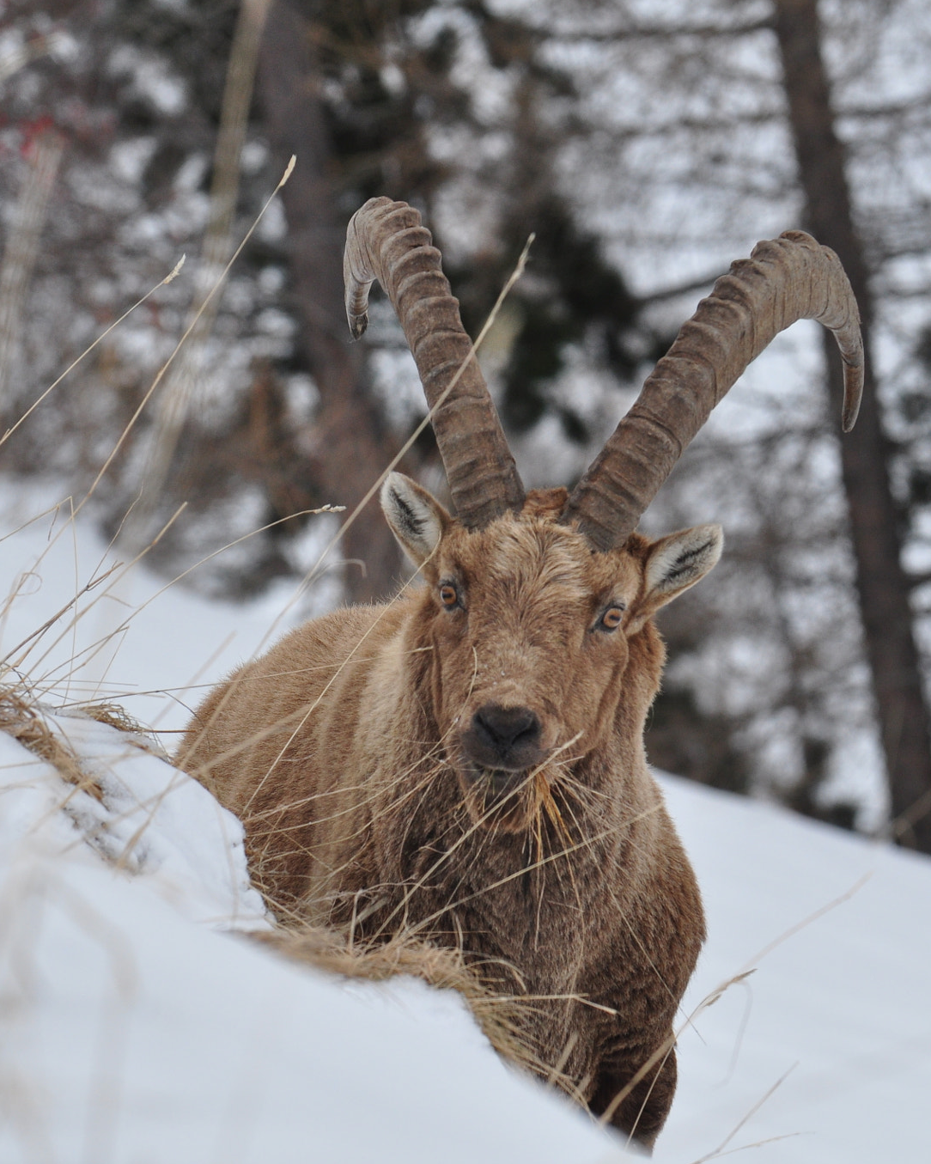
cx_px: 368
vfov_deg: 4.6
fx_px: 14638
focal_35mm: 425
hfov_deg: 3.6
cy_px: 582
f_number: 7.1
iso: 400
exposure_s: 1/800
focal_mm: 200
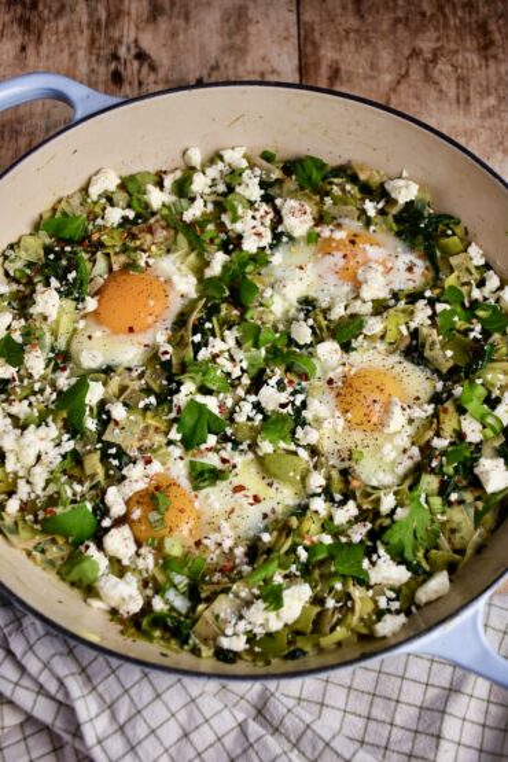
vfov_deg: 43.6
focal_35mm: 45
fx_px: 952
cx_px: 254
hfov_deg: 29.9
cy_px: 381
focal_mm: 30
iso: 400
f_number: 5
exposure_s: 1/100
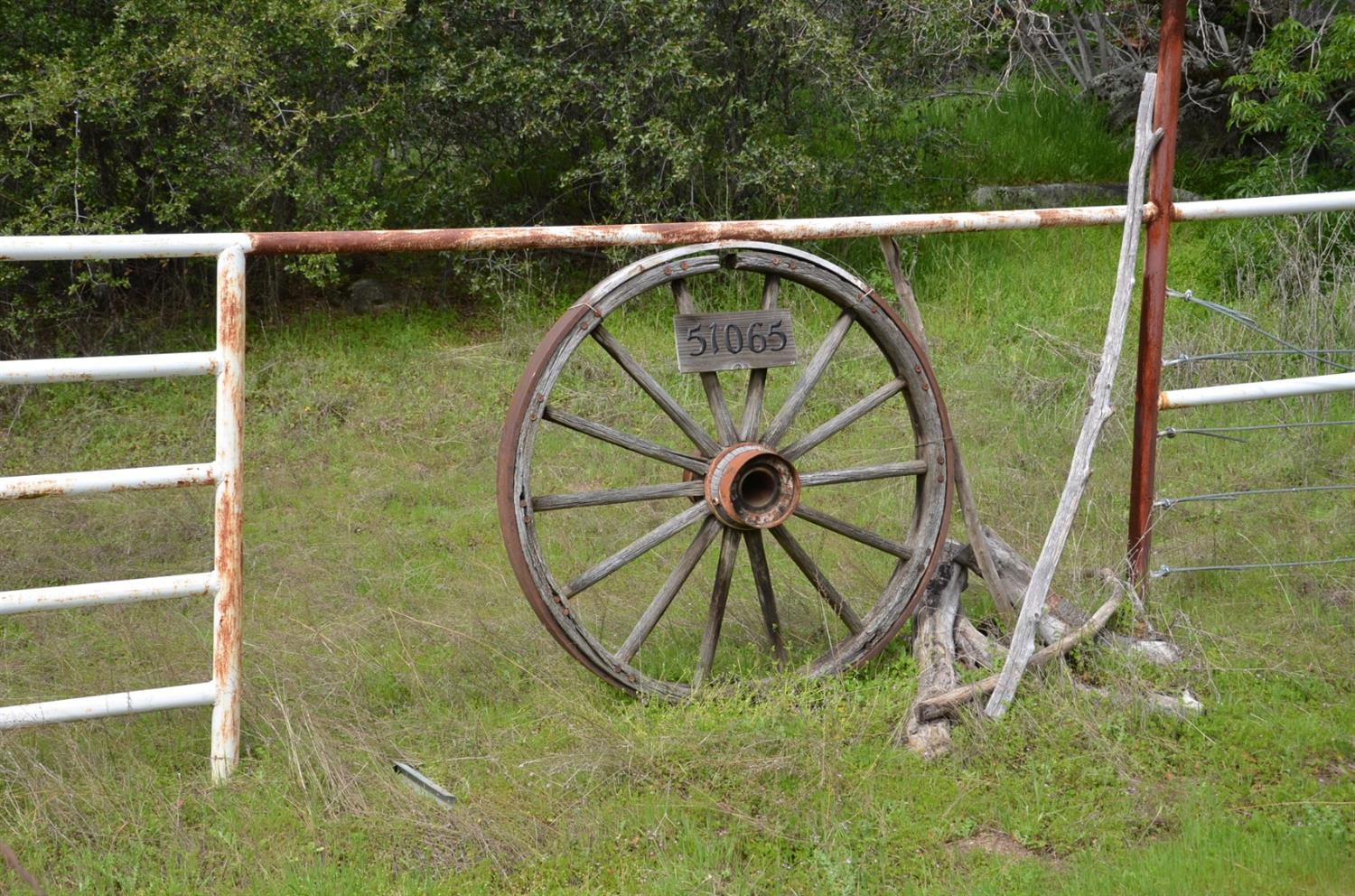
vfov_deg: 27.9
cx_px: 678
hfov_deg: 41.2
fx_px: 1802
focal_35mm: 48
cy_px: 448
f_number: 8
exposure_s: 1/250
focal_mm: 32
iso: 140
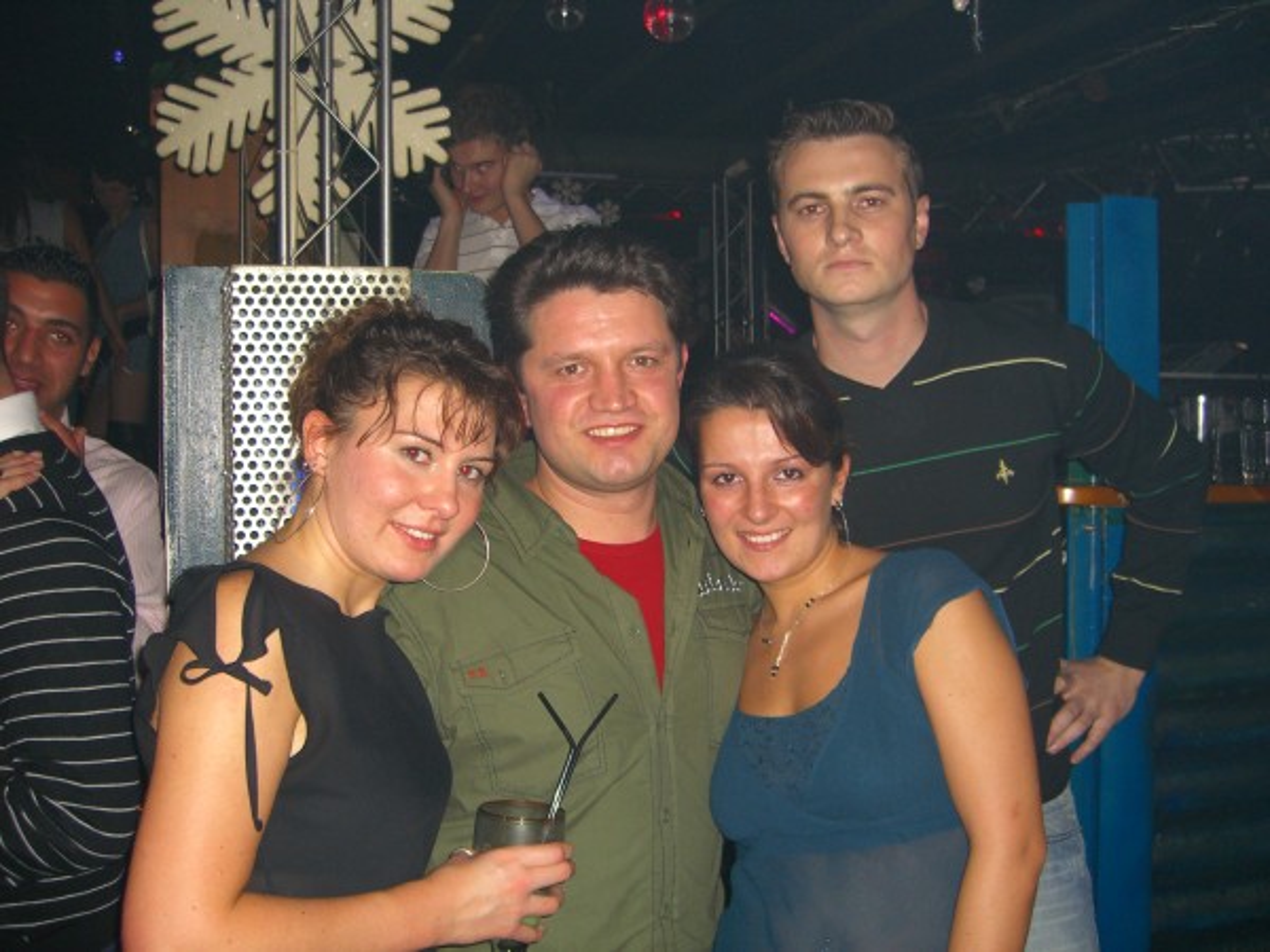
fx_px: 1394
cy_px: 476
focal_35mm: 38
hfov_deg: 49.0
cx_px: 635
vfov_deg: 37.7
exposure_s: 1/60
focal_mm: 7.9
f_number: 2.8
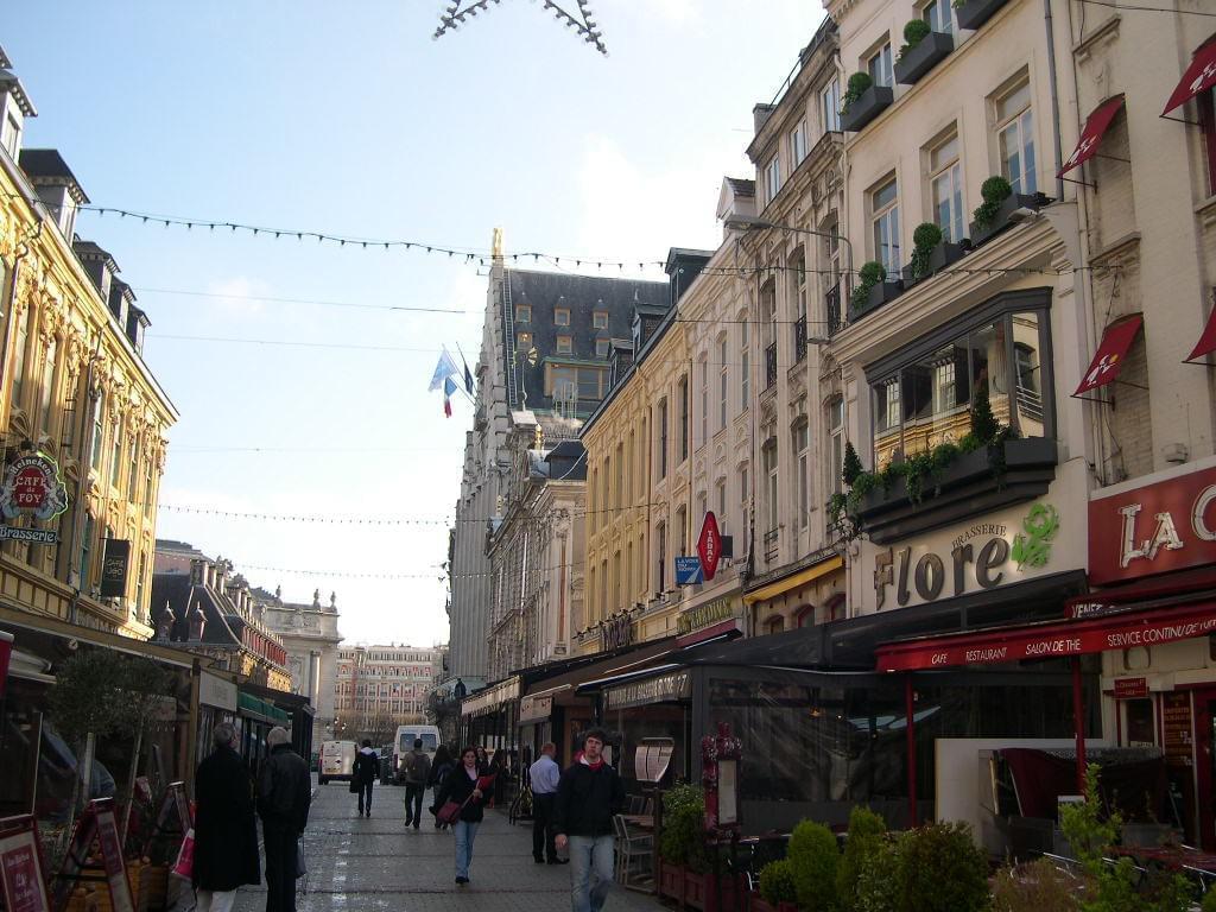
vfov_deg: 37.7
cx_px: 608
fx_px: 1335
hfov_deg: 49.0
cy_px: 456
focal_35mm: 38
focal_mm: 8
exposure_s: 1/514
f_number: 2.8
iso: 100
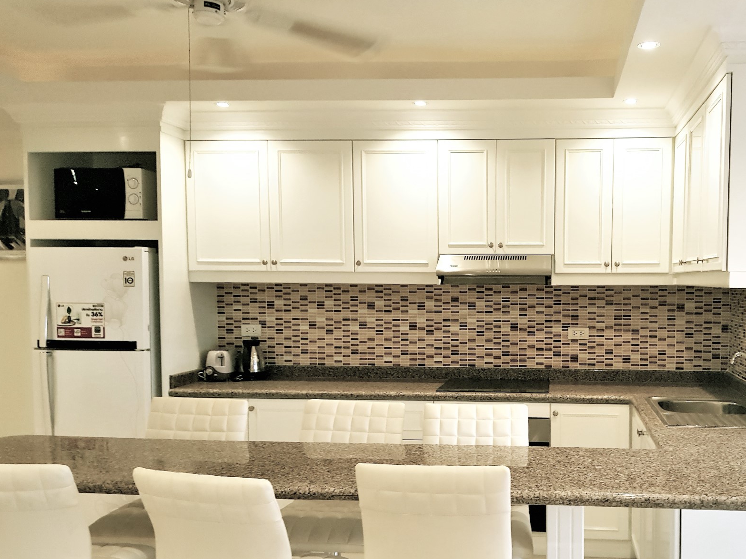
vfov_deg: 41.7
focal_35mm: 34
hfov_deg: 53.2
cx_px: 478
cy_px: 329
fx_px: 733
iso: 80
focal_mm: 4.2
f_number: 1.7
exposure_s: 1/50
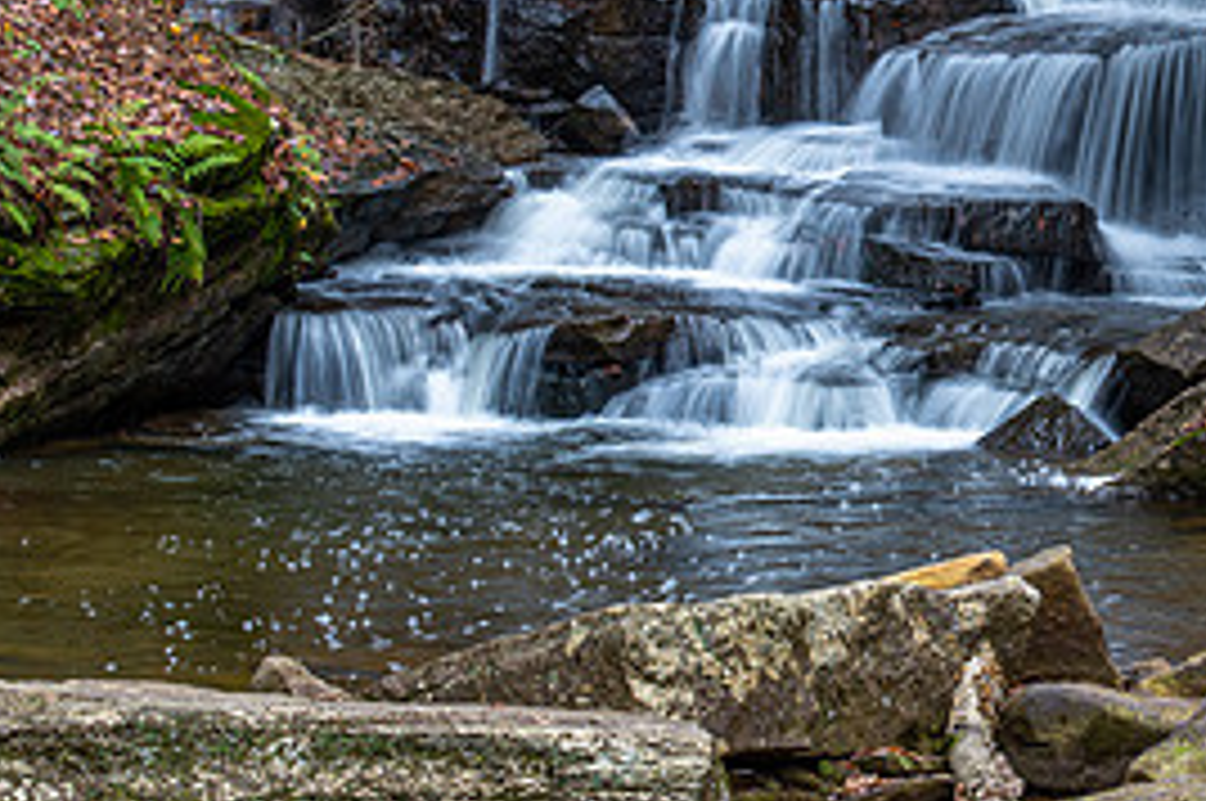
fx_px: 4517
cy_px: 233
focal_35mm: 135
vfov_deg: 10.1
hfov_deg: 15.1
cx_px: 980
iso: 64
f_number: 14
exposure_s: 1/3
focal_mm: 55
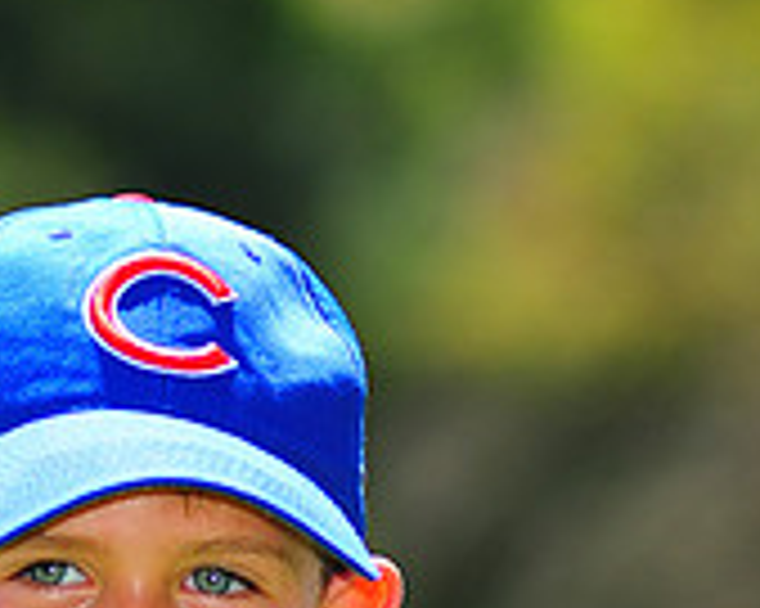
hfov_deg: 3.3
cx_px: 76
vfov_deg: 2.7
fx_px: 13016
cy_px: 838
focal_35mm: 579
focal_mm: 180
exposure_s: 1/500
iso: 200
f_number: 5
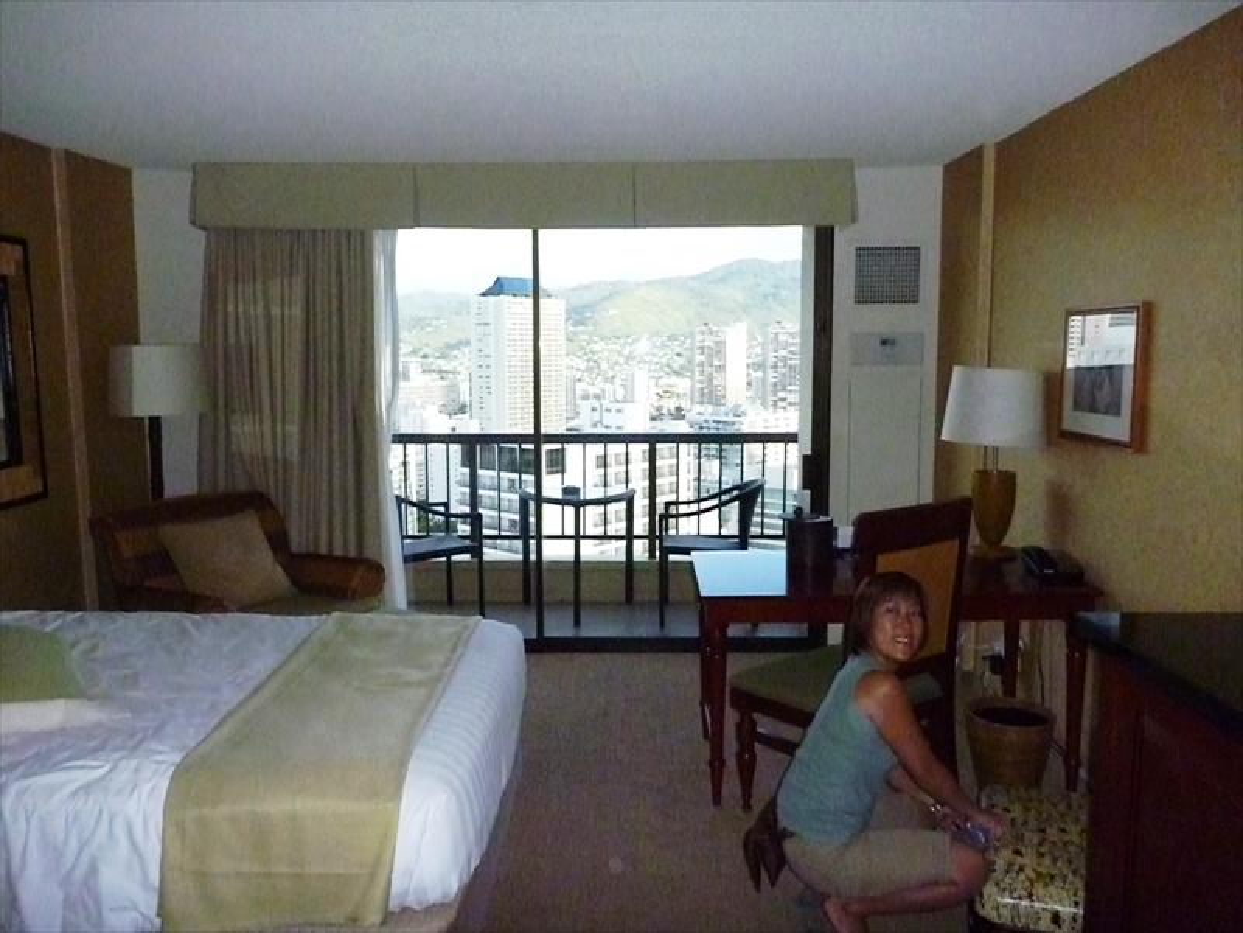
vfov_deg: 49.7
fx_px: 1005
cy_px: 466
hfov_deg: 63.4
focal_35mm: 28
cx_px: 622
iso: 1600
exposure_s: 1/250
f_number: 10
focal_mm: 4.9
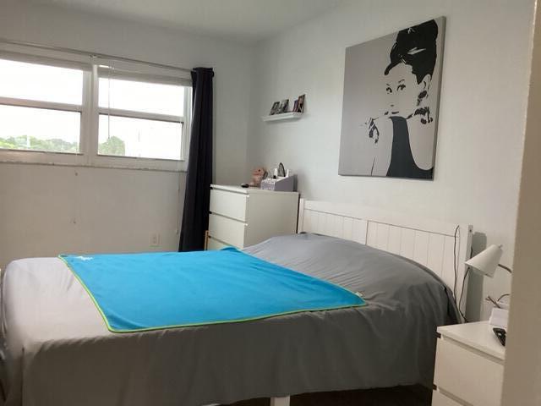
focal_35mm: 31
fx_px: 484
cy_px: 203
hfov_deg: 58.4
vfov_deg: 45.4
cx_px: 270
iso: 320
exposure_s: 1/60
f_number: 2.4
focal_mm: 3.3
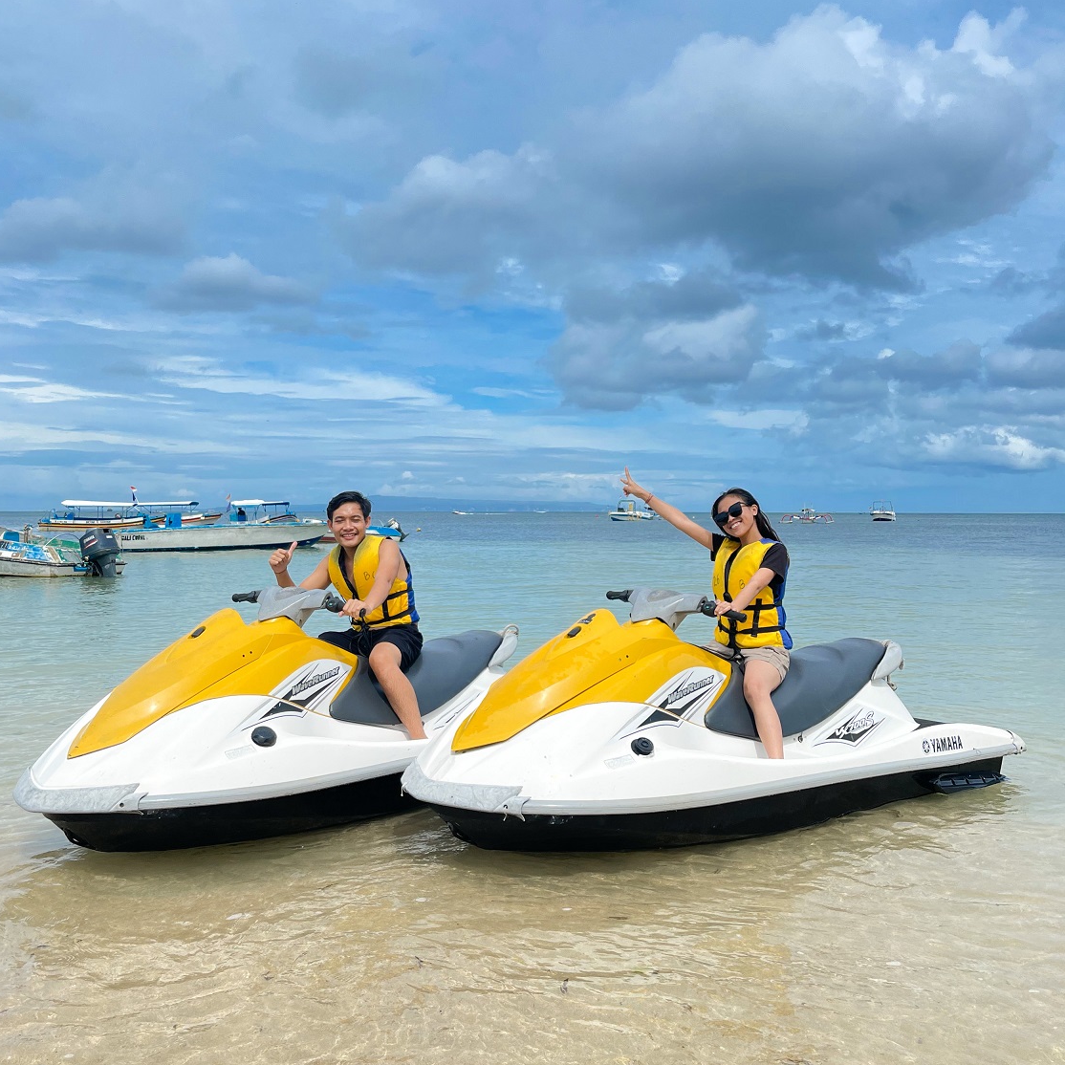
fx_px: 1149
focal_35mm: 33
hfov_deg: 49.7
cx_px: 501
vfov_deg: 49.6
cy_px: 468
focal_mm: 5.1
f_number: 1.6
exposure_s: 1/2500
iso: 50
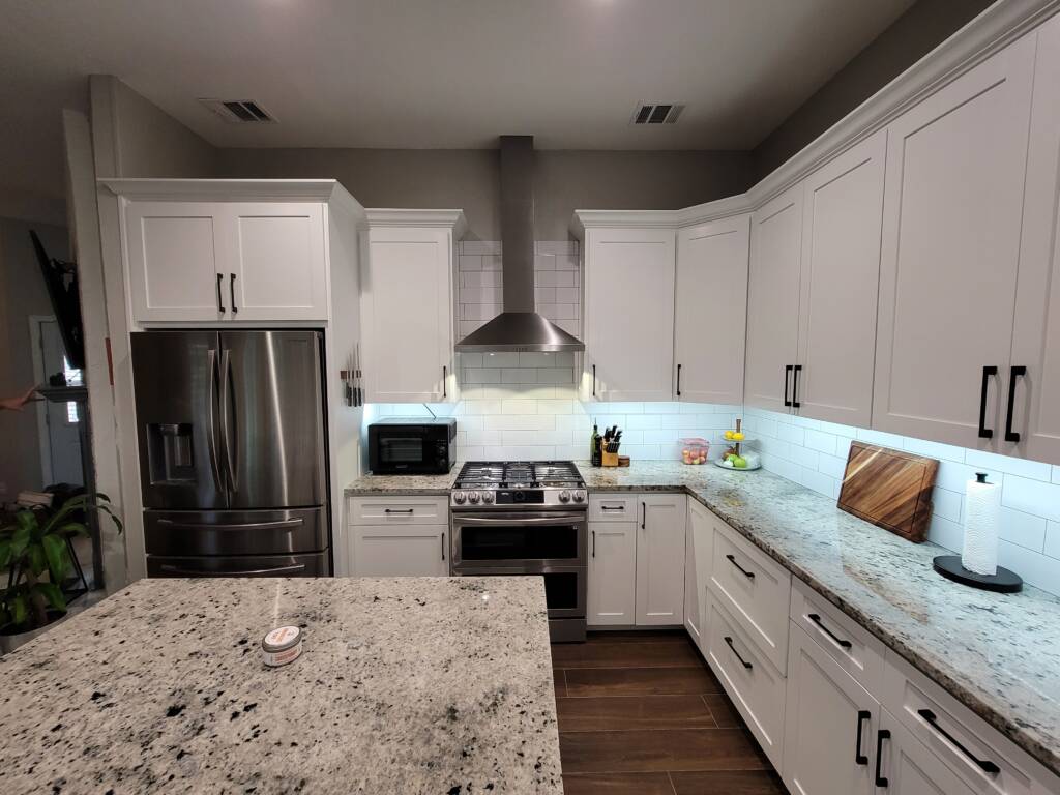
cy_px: 398
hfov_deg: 106.2
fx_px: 398
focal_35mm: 13
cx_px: 530
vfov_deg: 89.9
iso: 250
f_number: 2.2
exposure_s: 1/60
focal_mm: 2.2
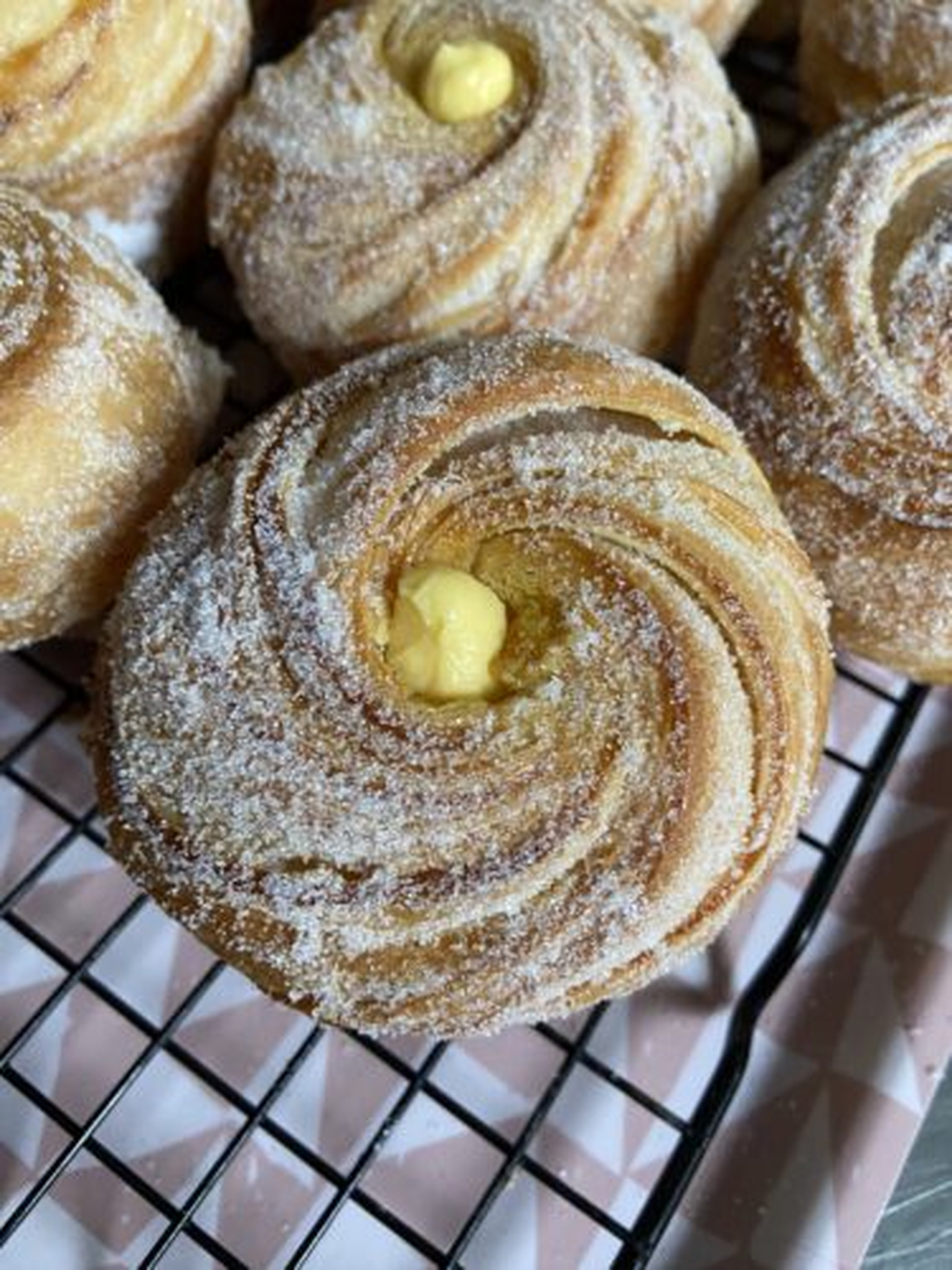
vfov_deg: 69.4
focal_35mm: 25
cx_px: 476
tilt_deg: -59.8
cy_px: 635
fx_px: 917
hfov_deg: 54.9
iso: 400
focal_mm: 4.25
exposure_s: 1/60
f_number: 1.8
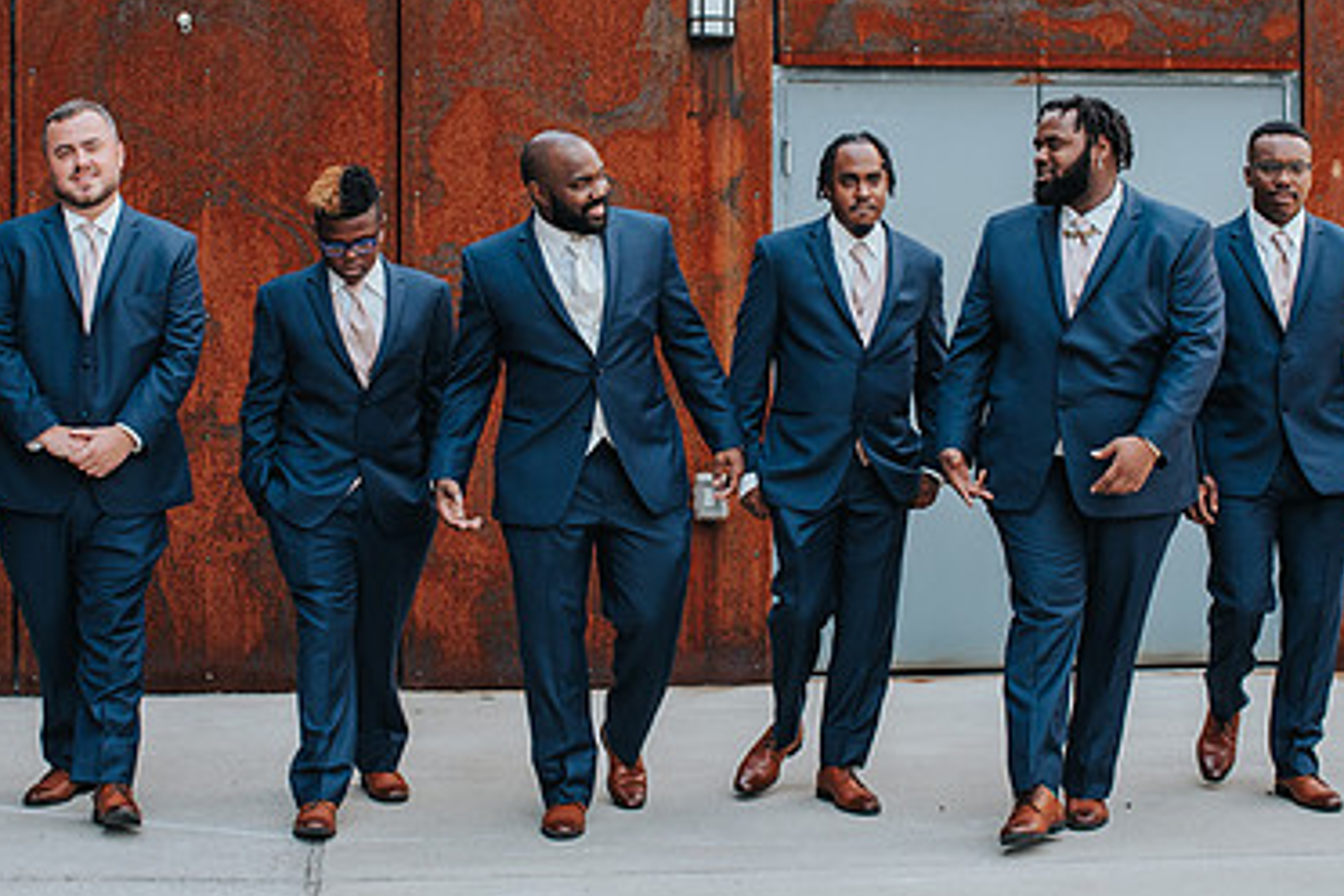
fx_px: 2650
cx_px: 606
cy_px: 360
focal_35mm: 71
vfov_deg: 19.2
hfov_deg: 28.4
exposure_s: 1/800
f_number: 4
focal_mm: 35
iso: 400
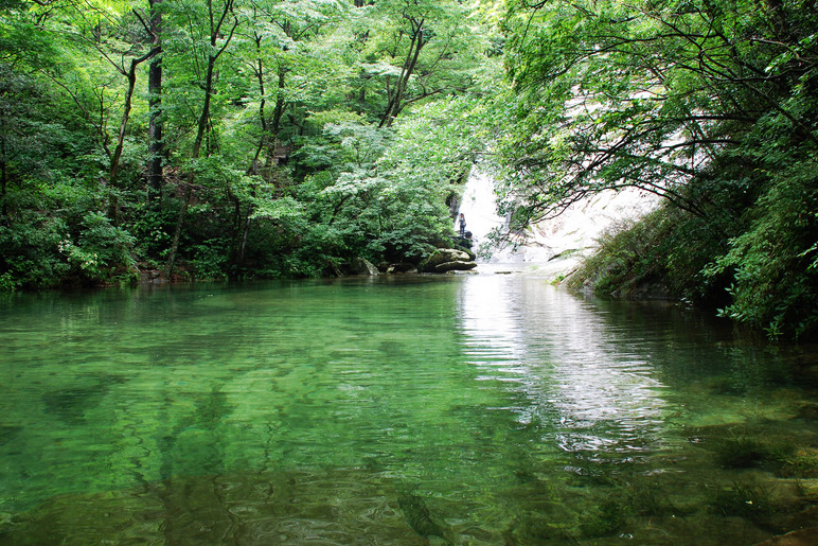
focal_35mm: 28
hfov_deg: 65.4
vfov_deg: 46.4
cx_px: 423
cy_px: 272
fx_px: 636
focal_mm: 18
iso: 200
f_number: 5.6
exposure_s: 1/60
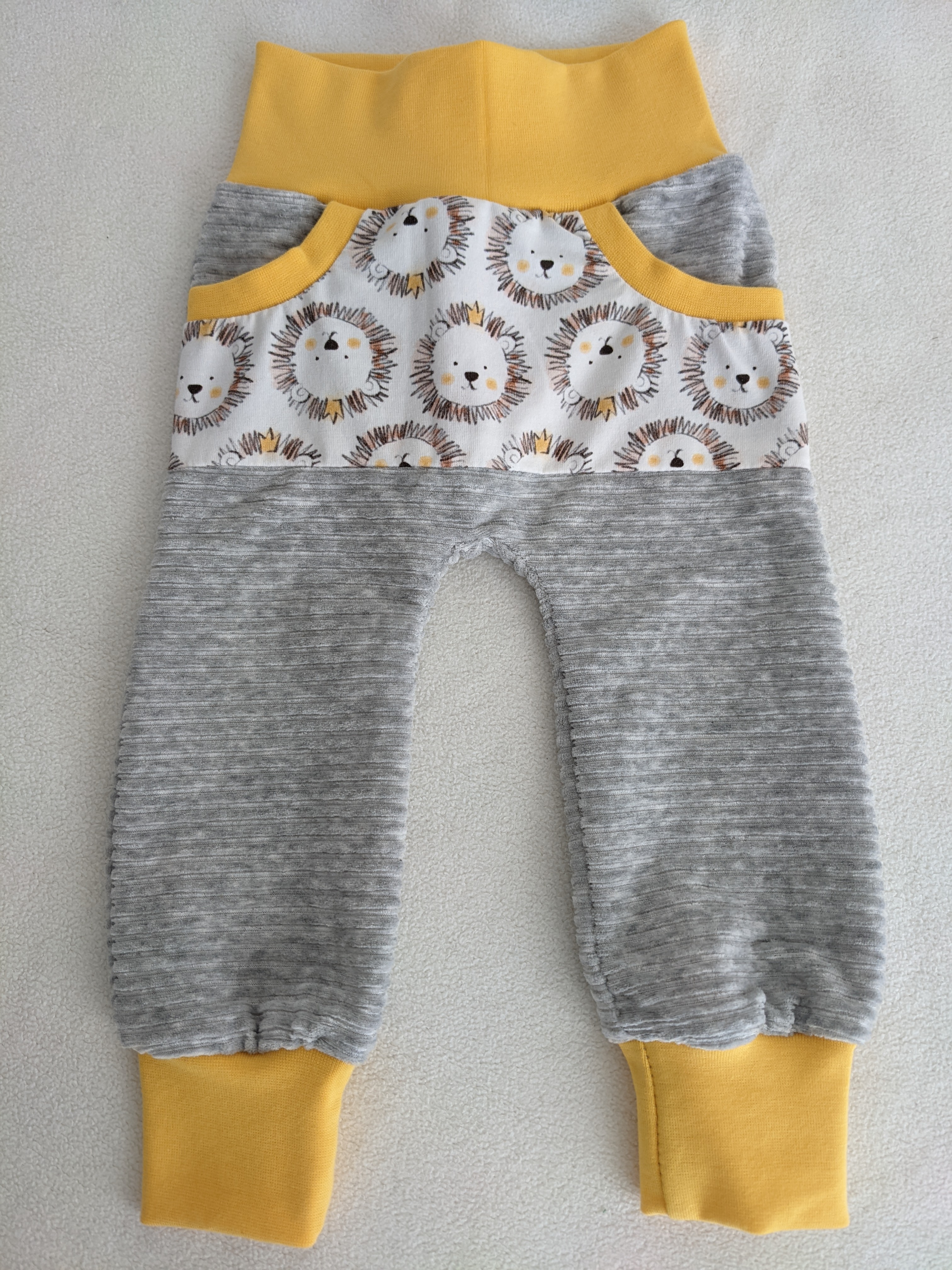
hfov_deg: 51.4
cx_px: 476
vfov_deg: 65.3
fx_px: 990
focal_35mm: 27
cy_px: 635
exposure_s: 1/120
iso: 62
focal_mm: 4.38
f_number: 1.73
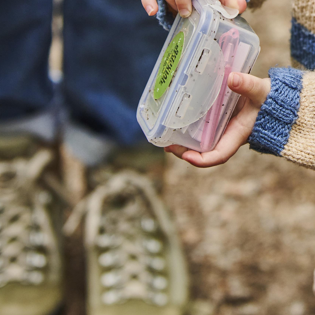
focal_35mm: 403
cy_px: -38
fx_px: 4149
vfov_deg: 4.3
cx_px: 349
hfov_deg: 4.3
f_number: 3.5
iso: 320
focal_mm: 140
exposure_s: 1/800
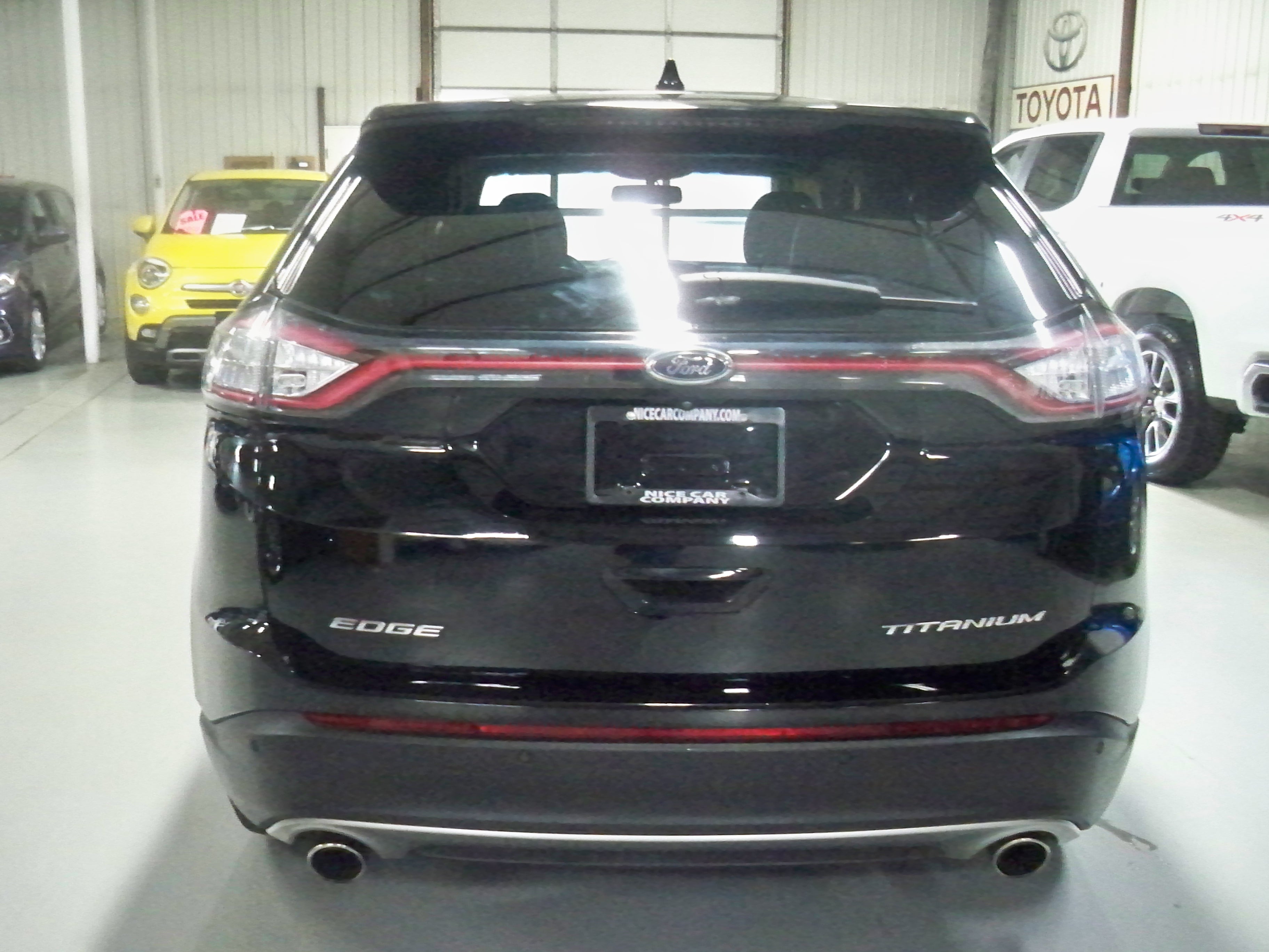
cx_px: 634
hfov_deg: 52.6
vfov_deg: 40.7
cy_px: 476
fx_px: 1283
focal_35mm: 35
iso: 2500
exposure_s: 1/60
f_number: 3.1
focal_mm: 6.3
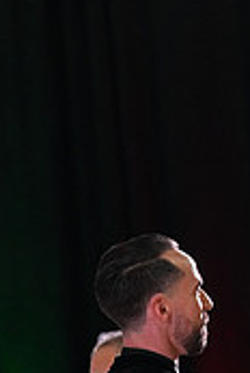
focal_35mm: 549
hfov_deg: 2.5
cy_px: 612
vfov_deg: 3.7
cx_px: 311
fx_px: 5696
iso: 6400
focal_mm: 164
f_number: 4.5
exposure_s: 1/400
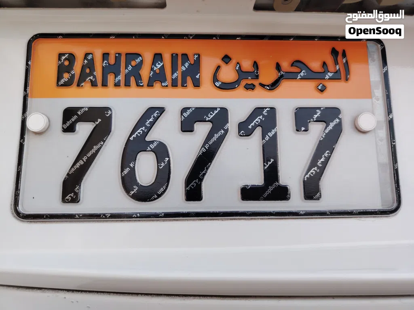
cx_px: 207
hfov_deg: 71.6
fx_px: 287
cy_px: 155
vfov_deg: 56.8
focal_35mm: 24
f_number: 1.75
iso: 191
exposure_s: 1/100
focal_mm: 5.25
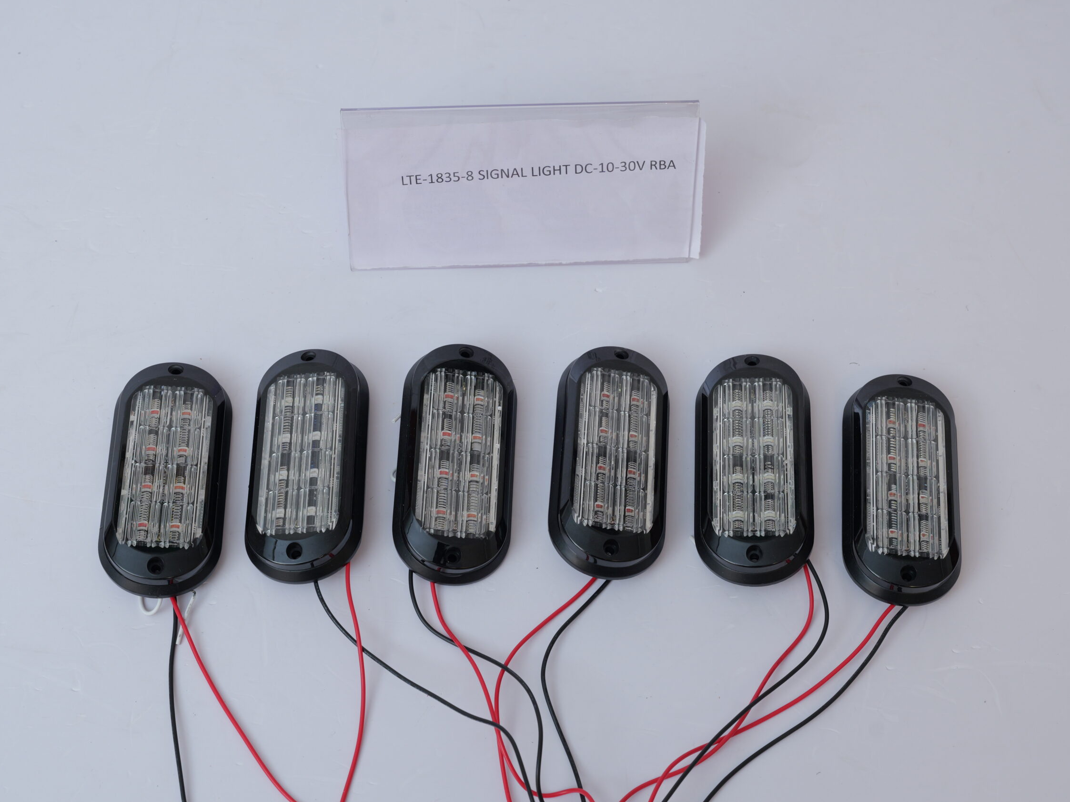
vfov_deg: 25.7
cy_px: 403
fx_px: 1762
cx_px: 537
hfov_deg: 33.8
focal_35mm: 57
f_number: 10
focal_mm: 52
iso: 800
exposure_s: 1/160
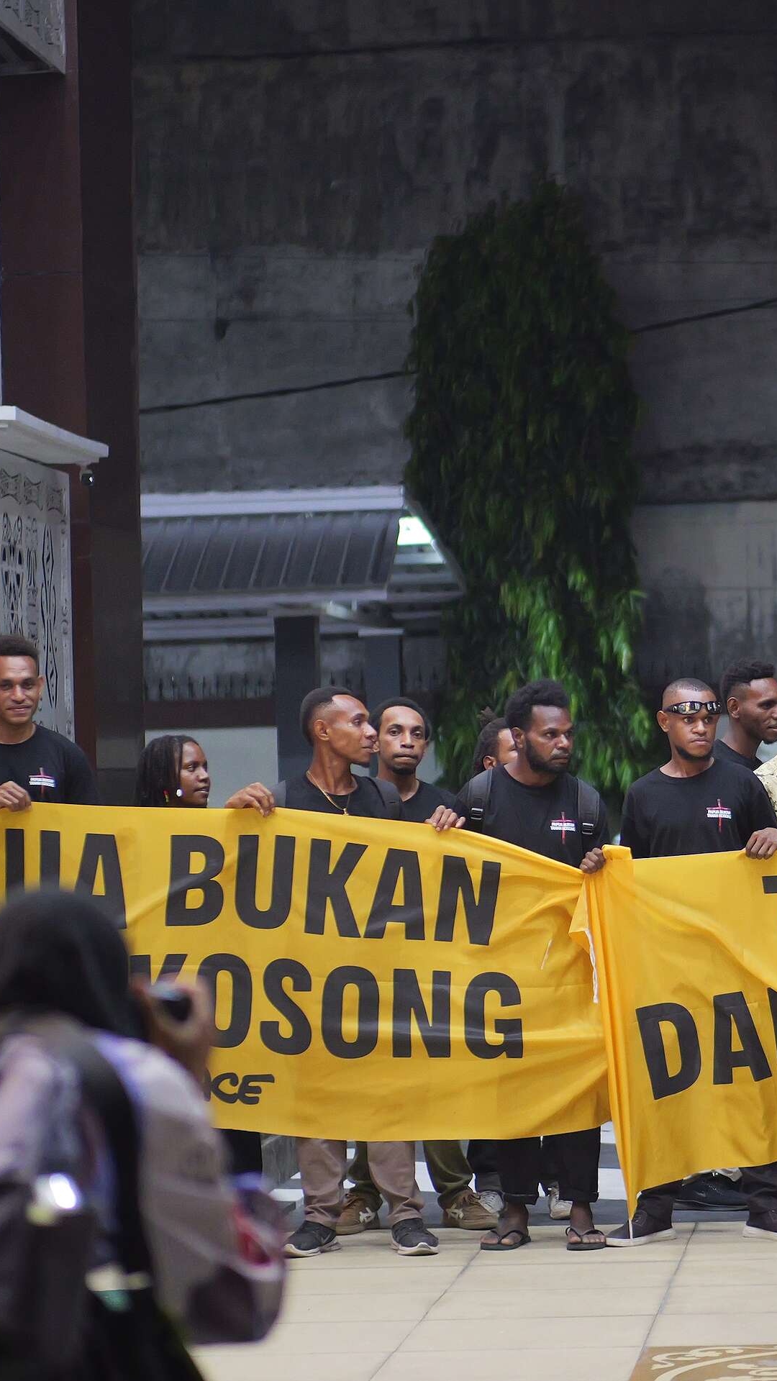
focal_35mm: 125
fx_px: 4578
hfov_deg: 9.7
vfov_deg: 17.2
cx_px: 612
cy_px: 690
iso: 2000
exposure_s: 1/200
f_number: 1.2
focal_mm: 43
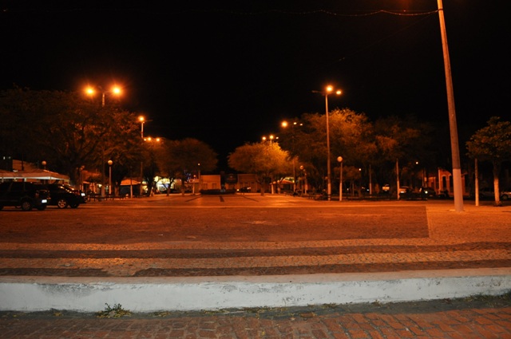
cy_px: 170
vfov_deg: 47.8
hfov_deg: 67.4
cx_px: 256
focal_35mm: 27
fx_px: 383
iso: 800
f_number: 3.5
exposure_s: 1/60
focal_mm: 18
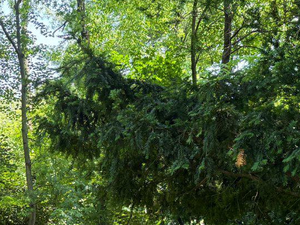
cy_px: 263
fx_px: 789
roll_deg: +3.5
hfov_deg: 21.0
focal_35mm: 91
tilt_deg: -3.1
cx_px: 22
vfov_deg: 15.7
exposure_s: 1/250
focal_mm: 6.76
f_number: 1.78
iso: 100
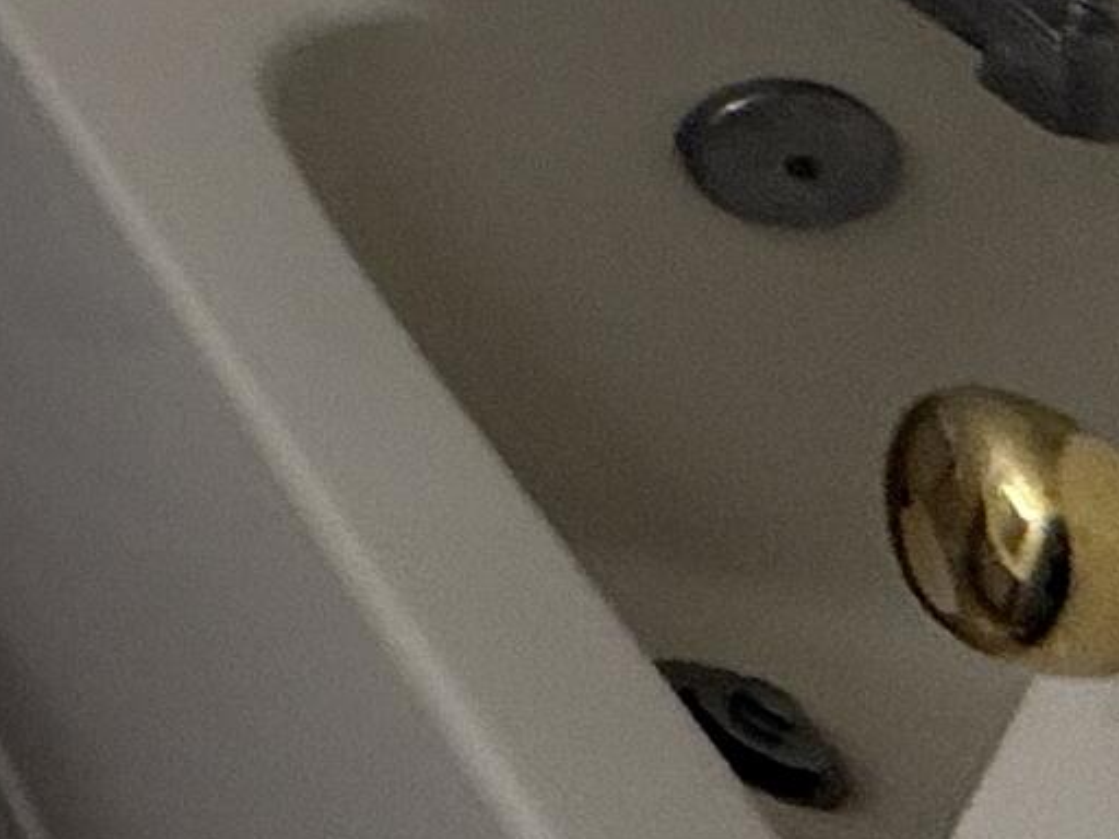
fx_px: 2651
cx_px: -2133
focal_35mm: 82
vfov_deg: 13.5
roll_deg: +2.2
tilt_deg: -18.8
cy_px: -1132
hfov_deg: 12.0
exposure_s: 1/120
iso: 64
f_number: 2.2
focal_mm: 2.22
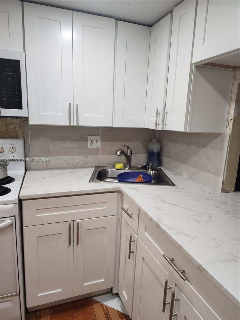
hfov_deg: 58.9
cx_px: 120
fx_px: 213
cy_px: 160
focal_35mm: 23
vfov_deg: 73.9
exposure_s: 1/120
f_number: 1.8
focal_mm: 6.4
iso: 125
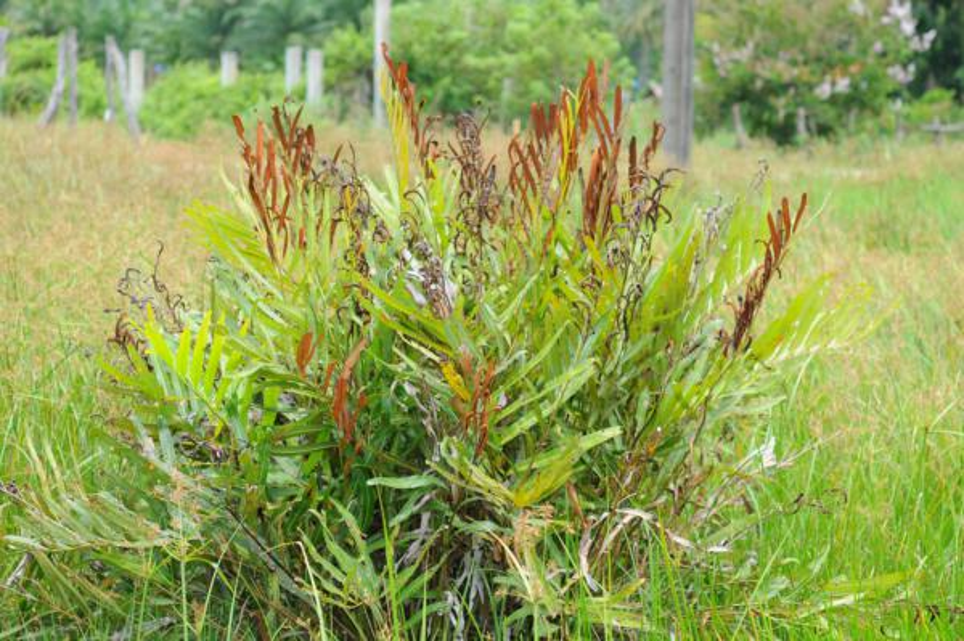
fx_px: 2408
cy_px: 320
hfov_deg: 22.6
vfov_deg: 15.2
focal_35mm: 90
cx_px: 482
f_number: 4
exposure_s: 1/500
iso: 200
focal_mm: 60
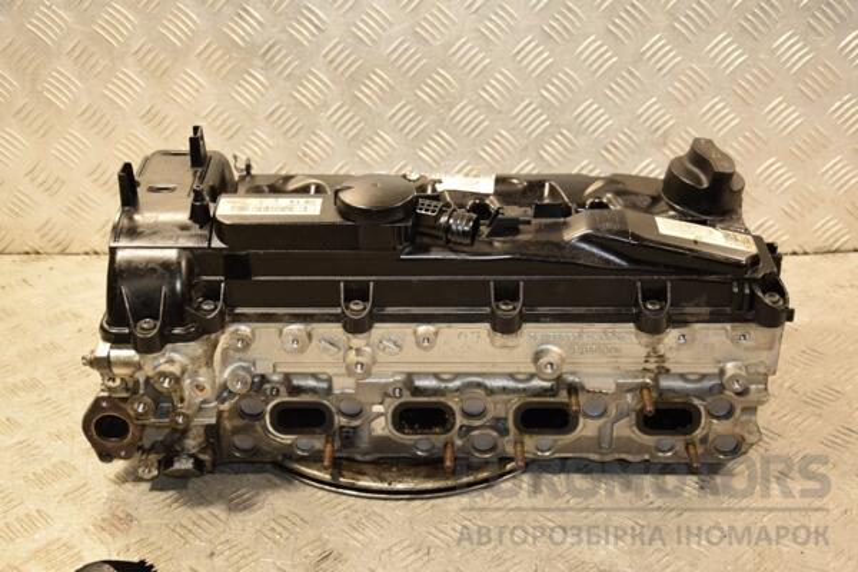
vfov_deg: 25.8
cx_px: 429
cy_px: 286
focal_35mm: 52
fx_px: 1251
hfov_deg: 37.9
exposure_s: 1/125
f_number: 5
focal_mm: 35
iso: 800
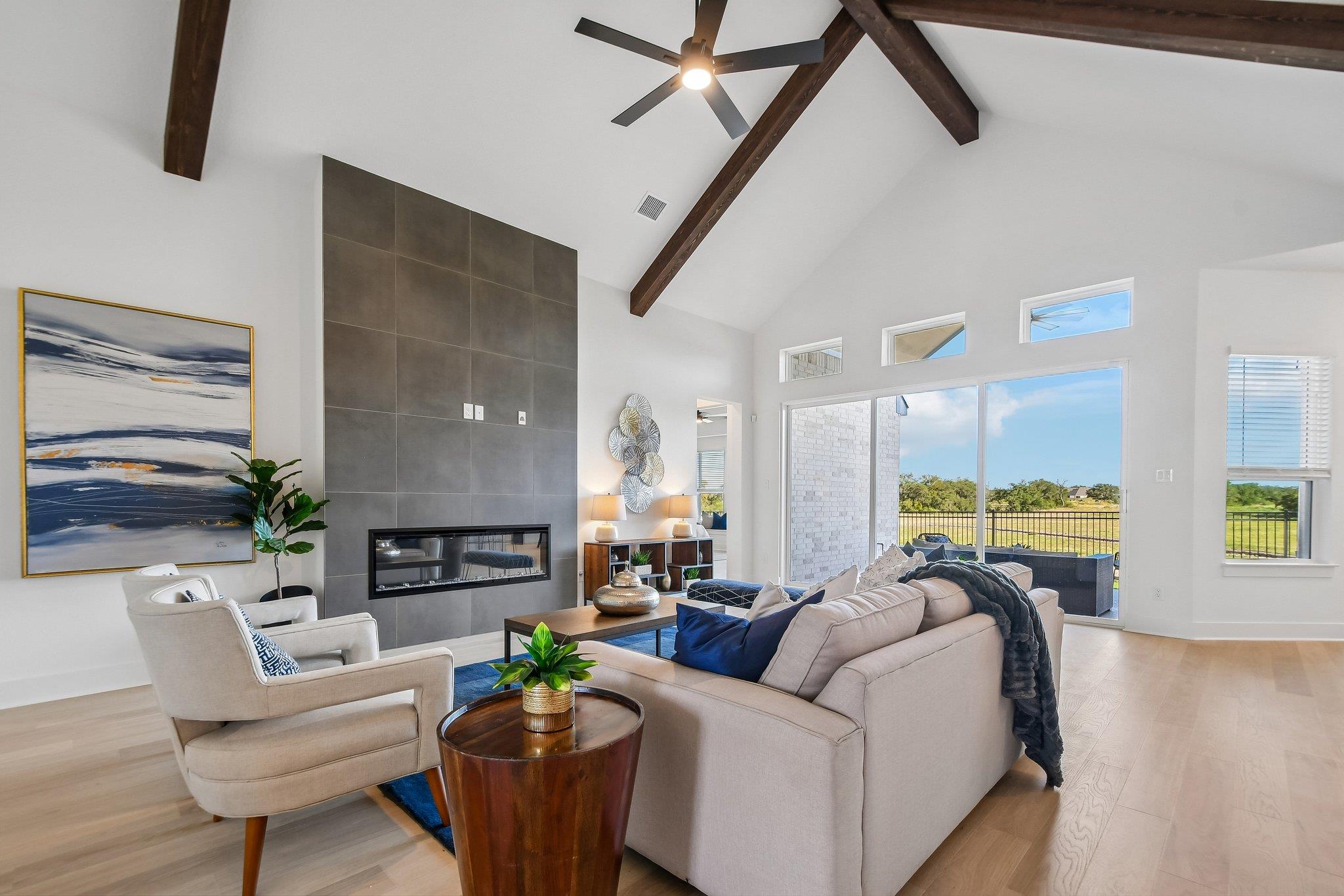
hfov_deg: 100.4
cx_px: 672
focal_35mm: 15
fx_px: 560
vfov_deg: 77.3
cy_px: 448
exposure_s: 1/60
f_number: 8
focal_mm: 10
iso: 400
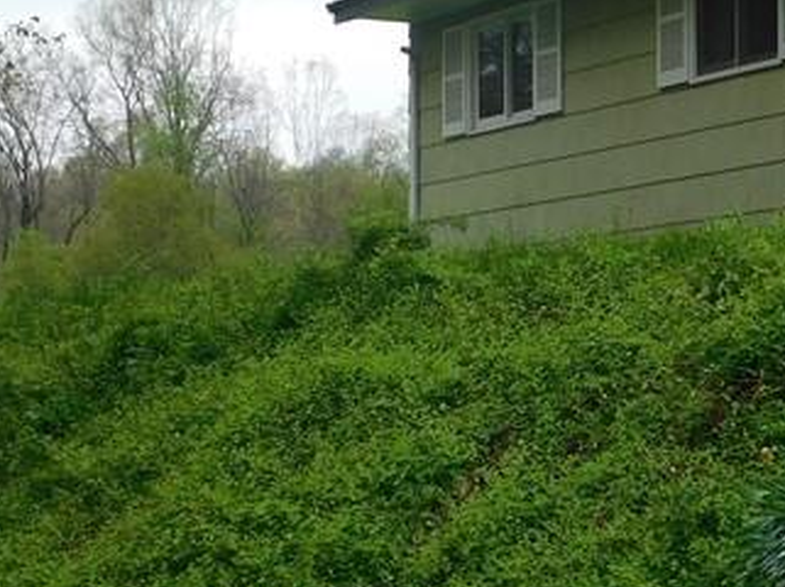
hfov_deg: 17.1
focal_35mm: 115
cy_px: 384
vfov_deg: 12.8
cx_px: 489
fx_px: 2605
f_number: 3.5
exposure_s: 1/400
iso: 125
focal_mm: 6.3
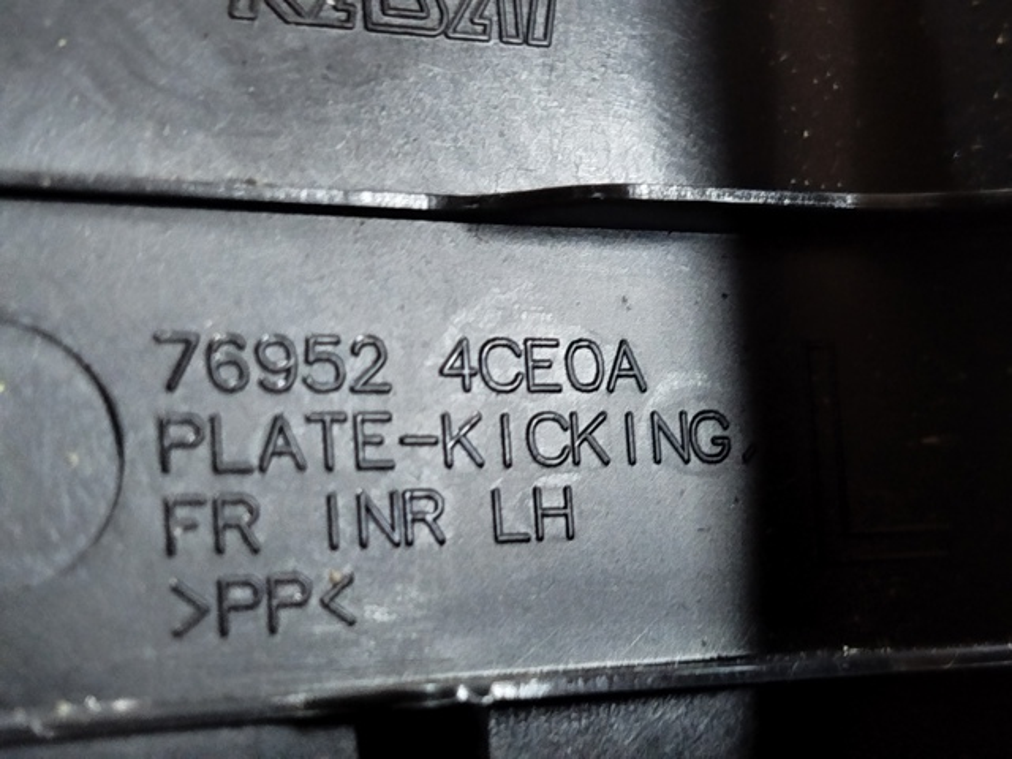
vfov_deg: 20.4
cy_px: 380
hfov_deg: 27.0
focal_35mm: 72
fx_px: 2105
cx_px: 506
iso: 640
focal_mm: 5.31
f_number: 1.7
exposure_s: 1/20
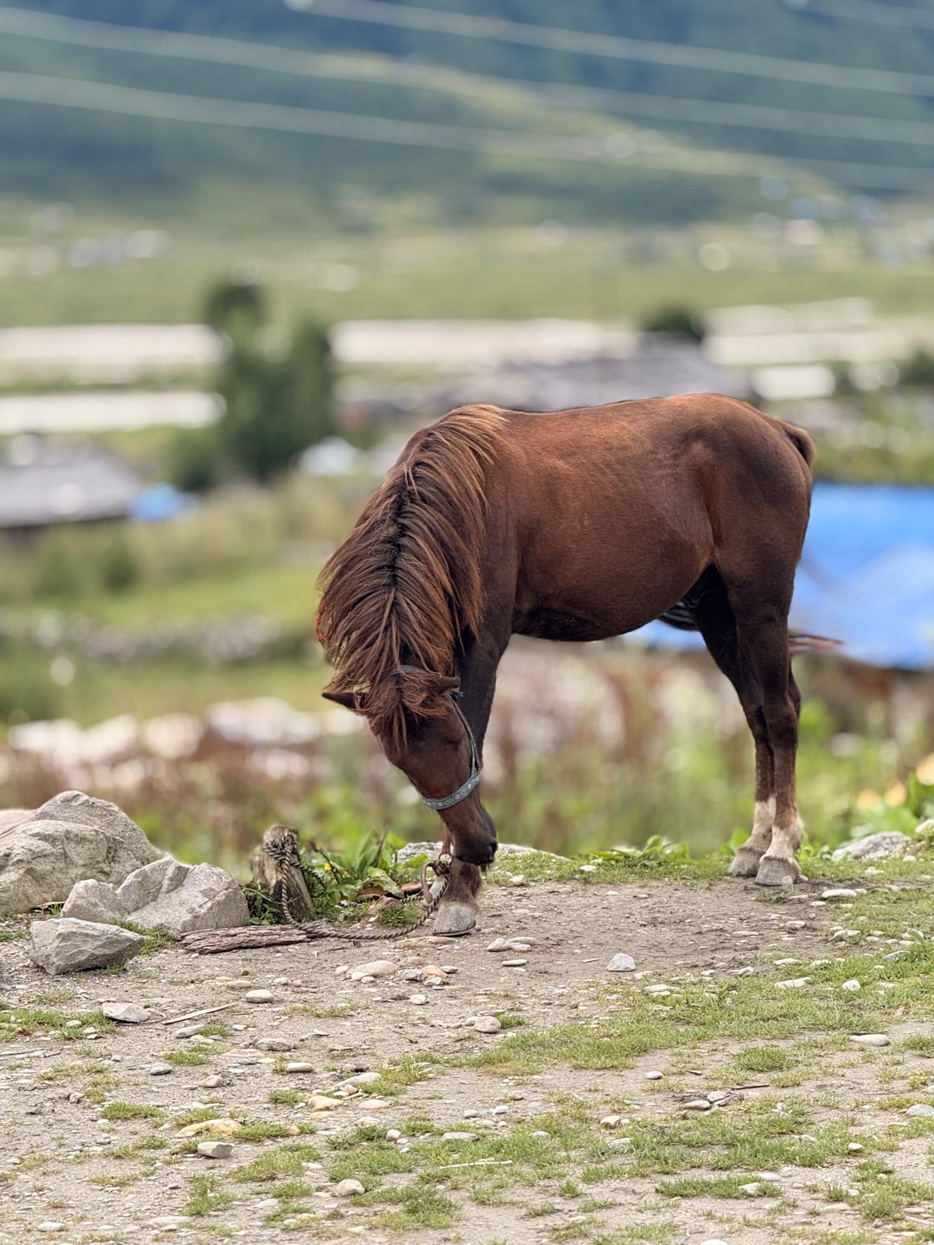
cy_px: 622
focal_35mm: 120
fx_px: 4317
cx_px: 467
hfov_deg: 12.3
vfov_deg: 16.4
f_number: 2.8
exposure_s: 1/260
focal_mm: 15.66
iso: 64
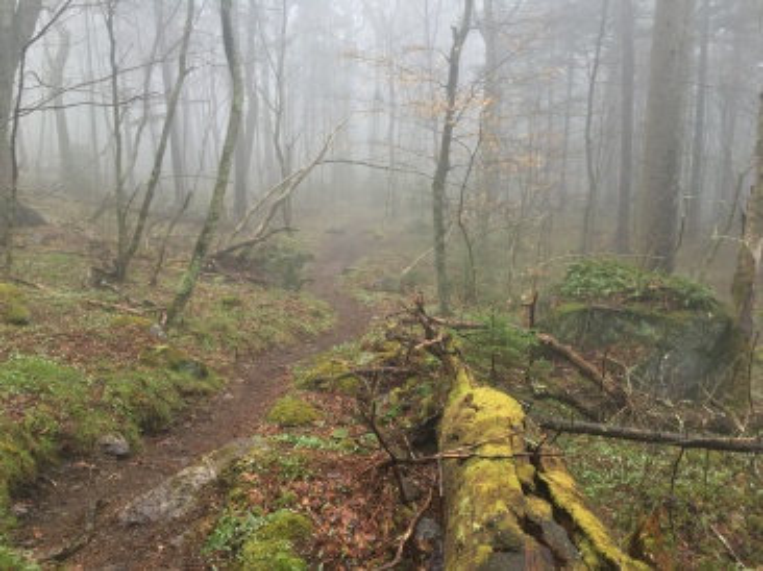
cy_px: 286
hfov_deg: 61.7
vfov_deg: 48.2
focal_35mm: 29
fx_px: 639
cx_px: 382
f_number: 2.2
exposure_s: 1/30
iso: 32
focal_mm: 4.15
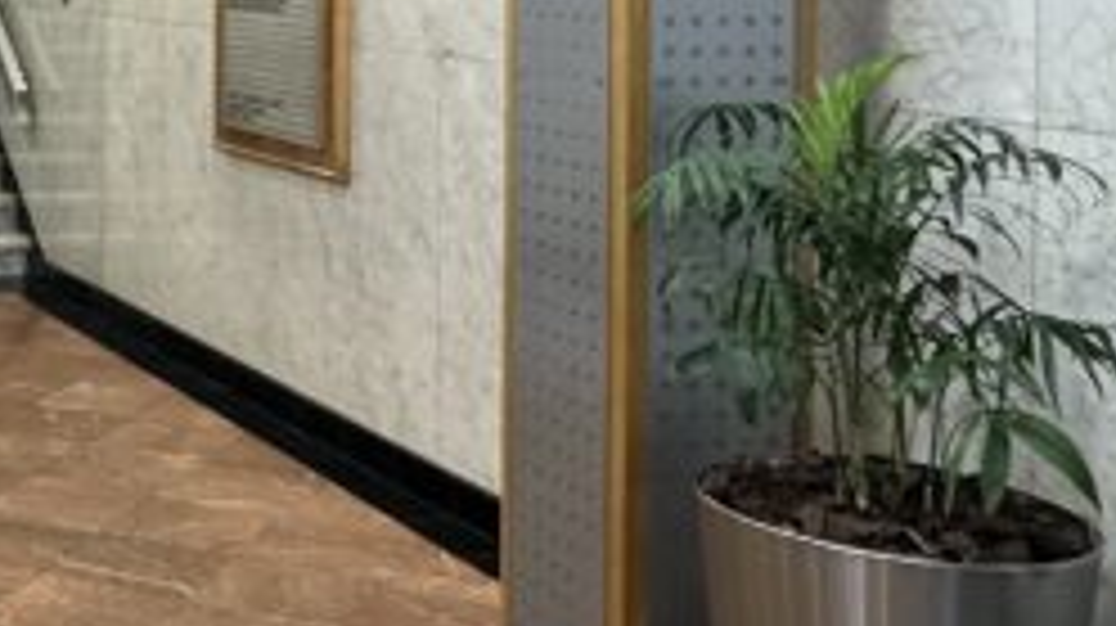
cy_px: -45
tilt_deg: -1.3
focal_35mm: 63
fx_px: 1863
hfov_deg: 29.2
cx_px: -189
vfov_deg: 18.4
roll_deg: +0.6
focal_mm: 2.22
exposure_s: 1/50
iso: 160
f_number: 2.2
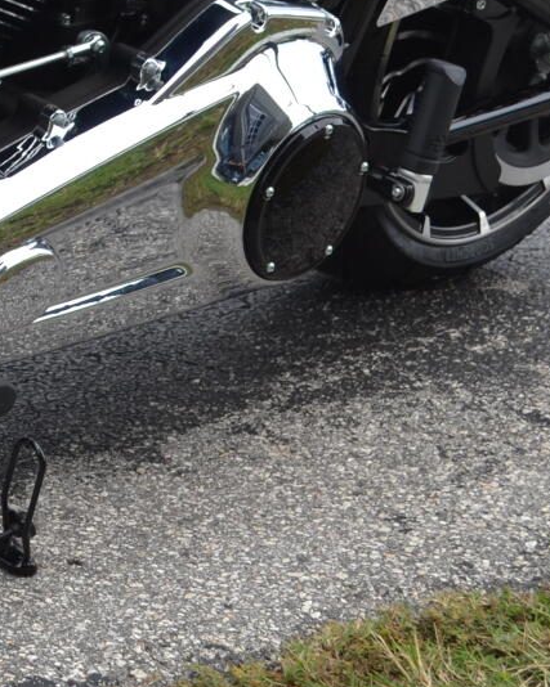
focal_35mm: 137
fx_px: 2788
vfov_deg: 13.7
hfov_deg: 10.8
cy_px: -129
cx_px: -327
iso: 100
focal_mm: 26
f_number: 6.3
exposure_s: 1/160
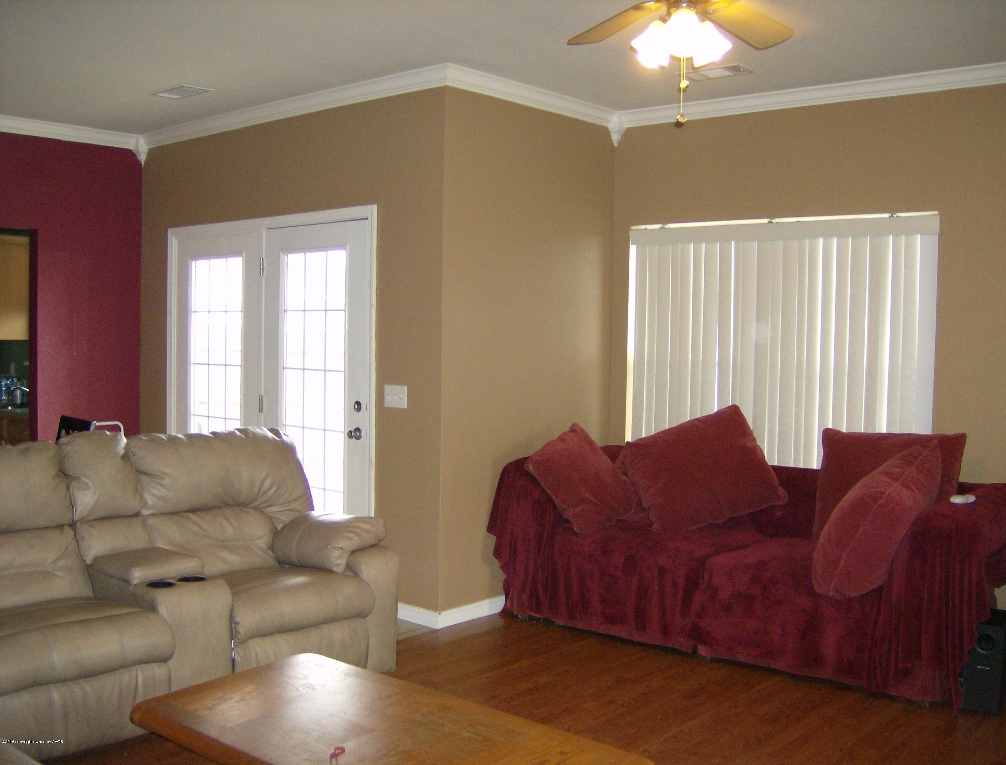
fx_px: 1051
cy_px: 382
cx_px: 503
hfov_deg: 51.1
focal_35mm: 36
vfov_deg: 40.0
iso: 200
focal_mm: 6
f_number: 2.8
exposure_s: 1/60
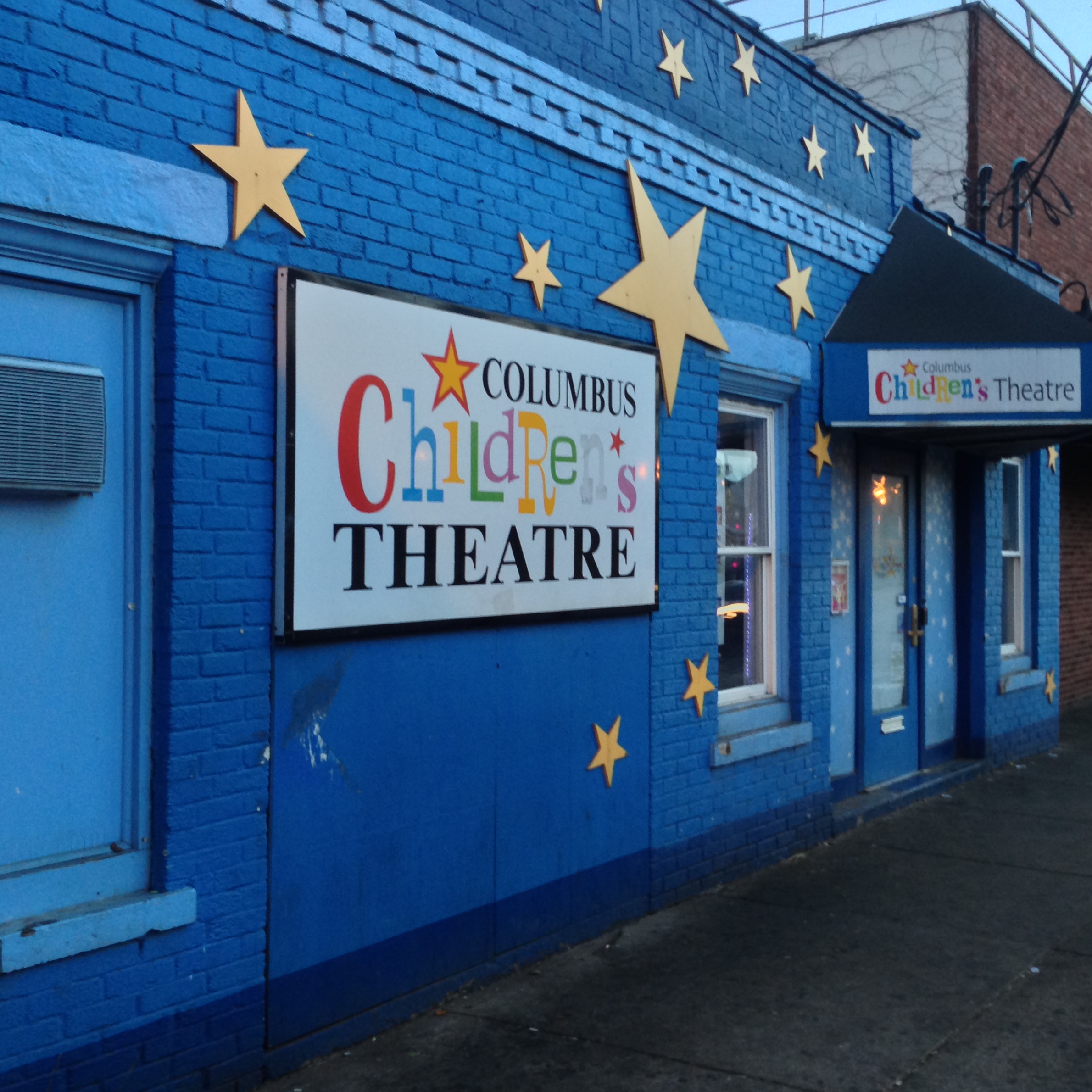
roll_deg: +0.3
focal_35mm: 40
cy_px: 535
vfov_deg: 41.9
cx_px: 638
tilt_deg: +1.0
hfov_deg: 41.7
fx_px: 1428
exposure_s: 1/20
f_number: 2.4
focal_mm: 4.12
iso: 80
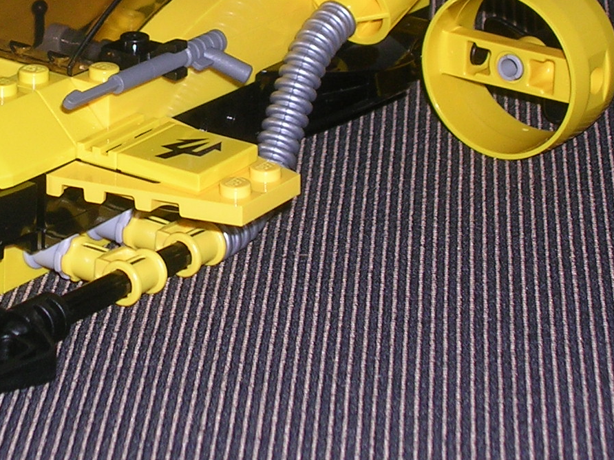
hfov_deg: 10.6
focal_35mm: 186
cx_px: 98
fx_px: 3299
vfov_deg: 7.9
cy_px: -43
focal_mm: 12.3
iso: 50
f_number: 4
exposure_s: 1/60.1
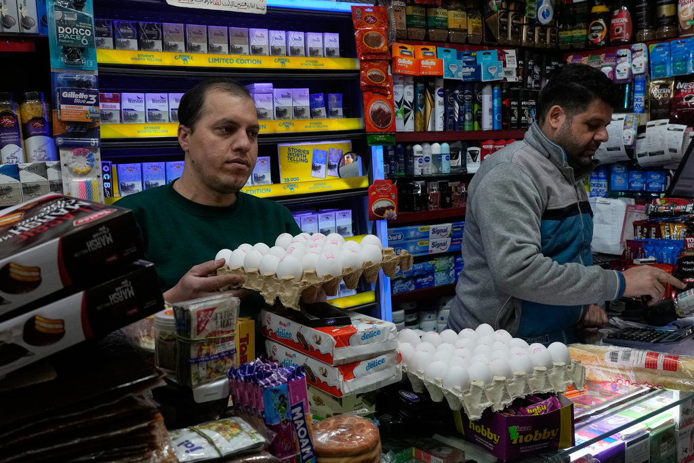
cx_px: 347
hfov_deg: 53.1
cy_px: 232
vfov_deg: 36.9
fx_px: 694
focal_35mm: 36
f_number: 5
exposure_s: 1/400
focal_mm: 24
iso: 1000
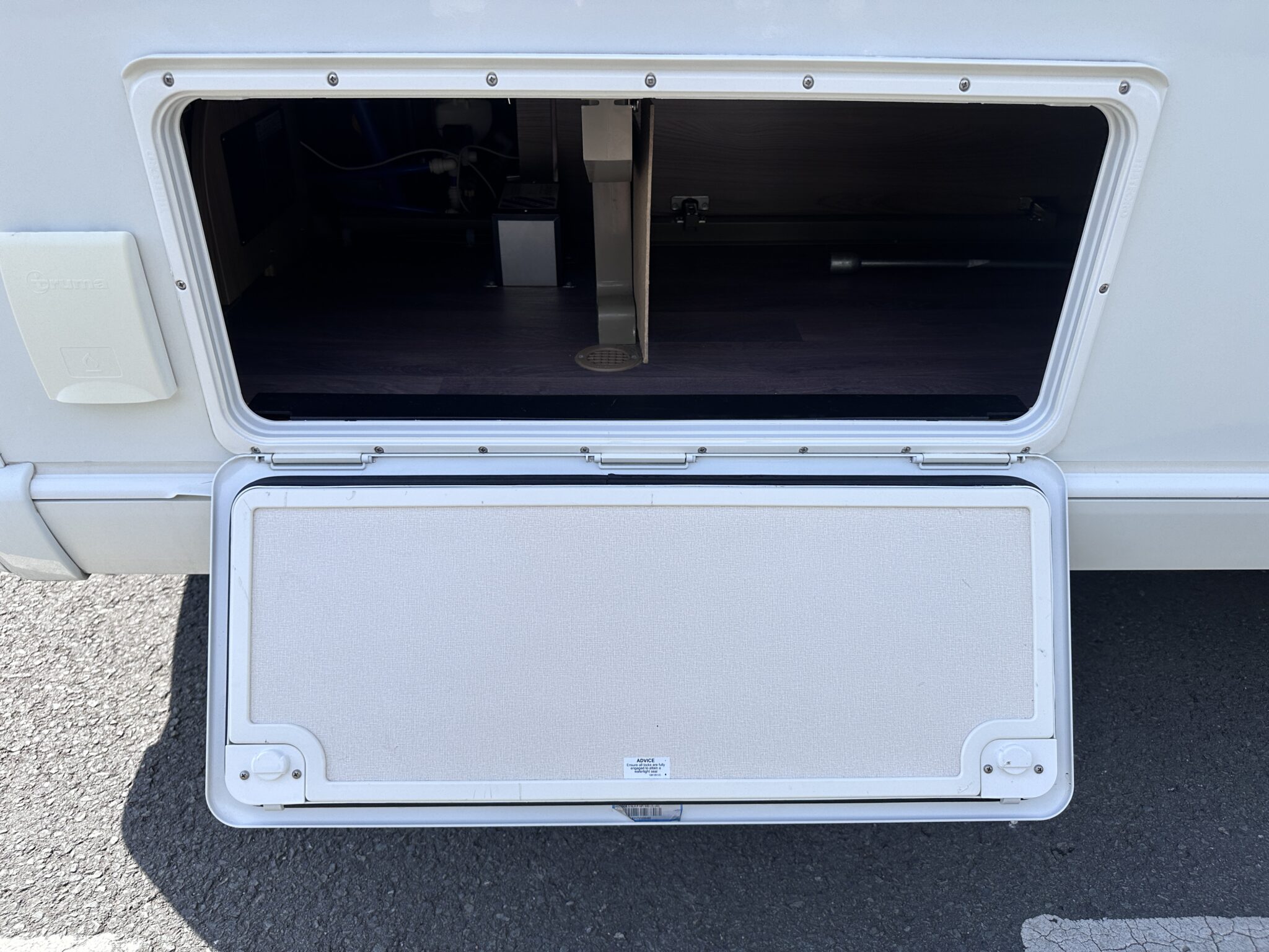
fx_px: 880
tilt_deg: -28.7
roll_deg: -2.8
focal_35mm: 24
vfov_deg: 56.8
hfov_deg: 71.6
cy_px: 476
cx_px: 634
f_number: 1.78
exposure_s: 1/1949
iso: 80
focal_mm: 6.86
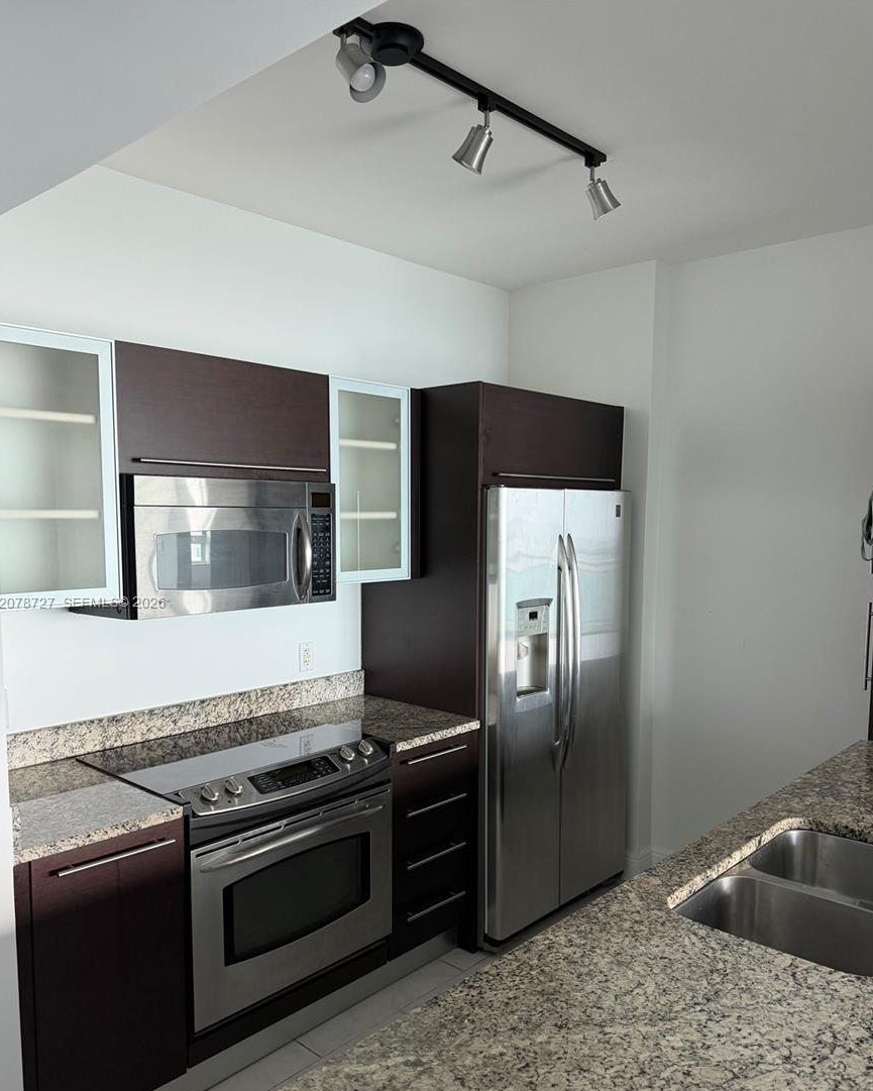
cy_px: 604
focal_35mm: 26
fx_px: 840
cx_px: 432
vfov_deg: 65.8
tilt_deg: -5.8
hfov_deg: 54.9
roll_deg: +0.1
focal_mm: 6.76
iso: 200
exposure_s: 1/67
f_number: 1.78
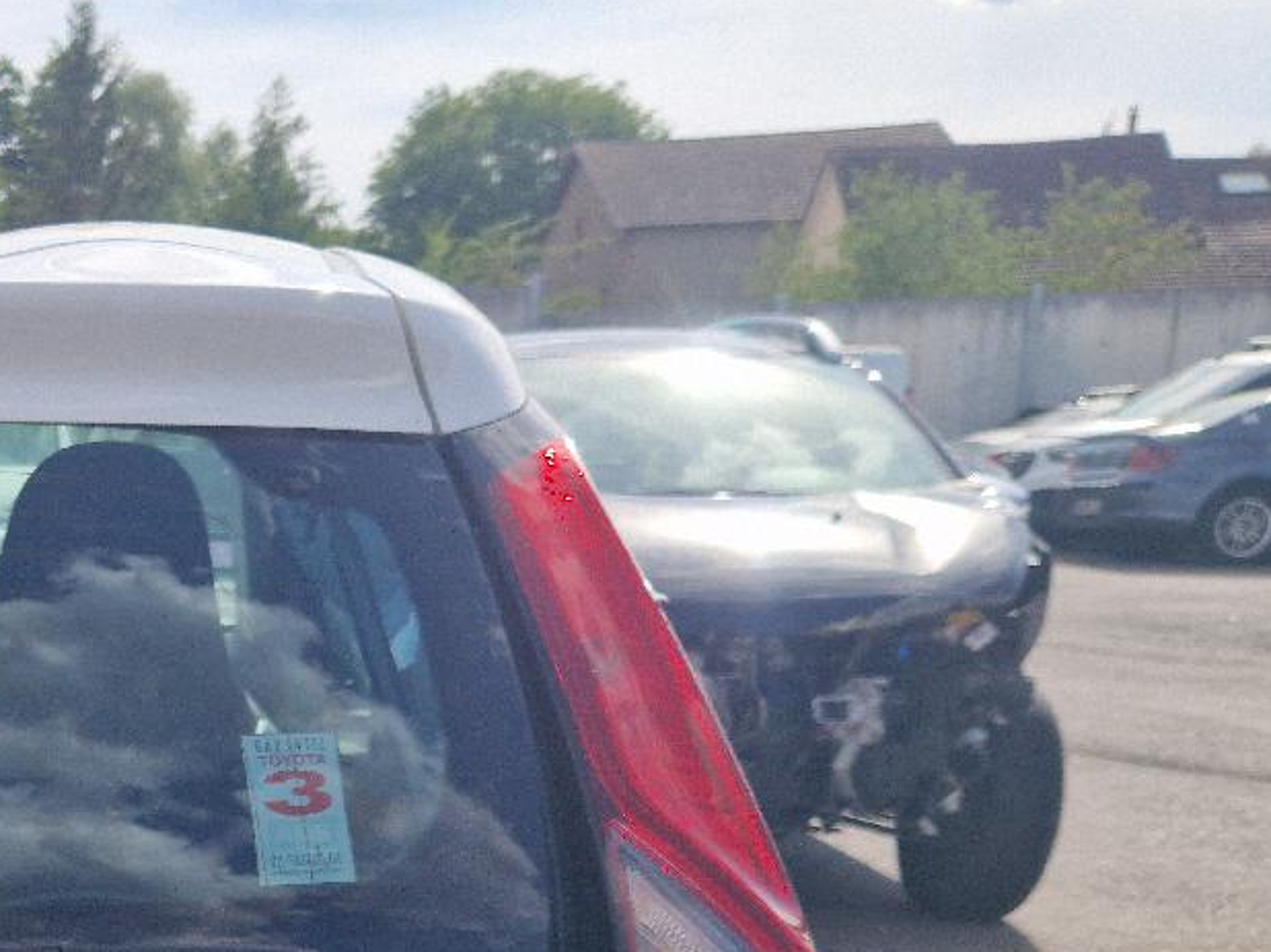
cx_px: -343
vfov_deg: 20.3
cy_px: 1180
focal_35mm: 67
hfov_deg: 25.3
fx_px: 2459
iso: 50
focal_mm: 5.4
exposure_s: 1/2000
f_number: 1.8
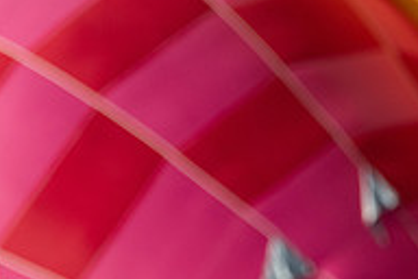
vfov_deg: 3.1
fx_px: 5097
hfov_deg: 4.7
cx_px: 52
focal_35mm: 439
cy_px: 387
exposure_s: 1/3200
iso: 400
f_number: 5.6
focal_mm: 145
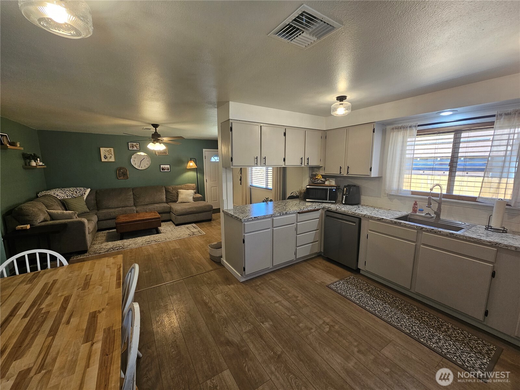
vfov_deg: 89.9
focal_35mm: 13
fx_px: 195
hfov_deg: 106.2
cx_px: 260
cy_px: 195
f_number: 2.2
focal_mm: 2.2
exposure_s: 1/60
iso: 125
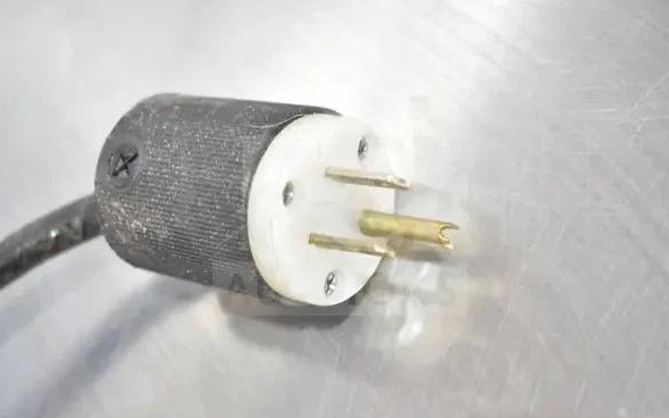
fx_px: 1039
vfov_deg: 22.7
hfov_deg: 35.7
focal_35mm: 57
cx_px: 340
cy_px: 225
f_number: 4.8
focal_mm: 36
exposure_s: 1/60
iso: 1000
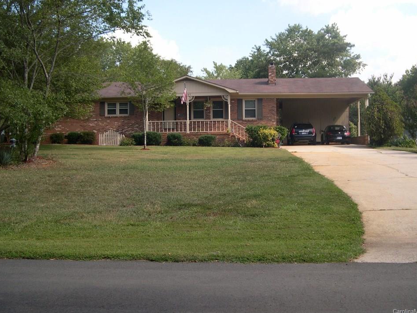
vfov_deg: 35.1
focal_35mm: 41
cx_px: 218
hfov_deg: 45.8
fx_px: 494
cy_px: 147
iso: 100
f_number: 2.8
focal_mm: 8
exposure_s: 1/526
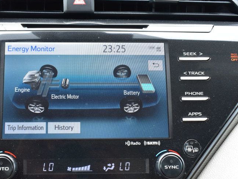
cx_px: 94
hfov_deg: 32.6
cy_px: 91
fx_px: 406
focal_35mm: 59
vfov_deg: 24.8
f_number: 8
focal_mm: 26
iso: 400
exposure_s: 1/50
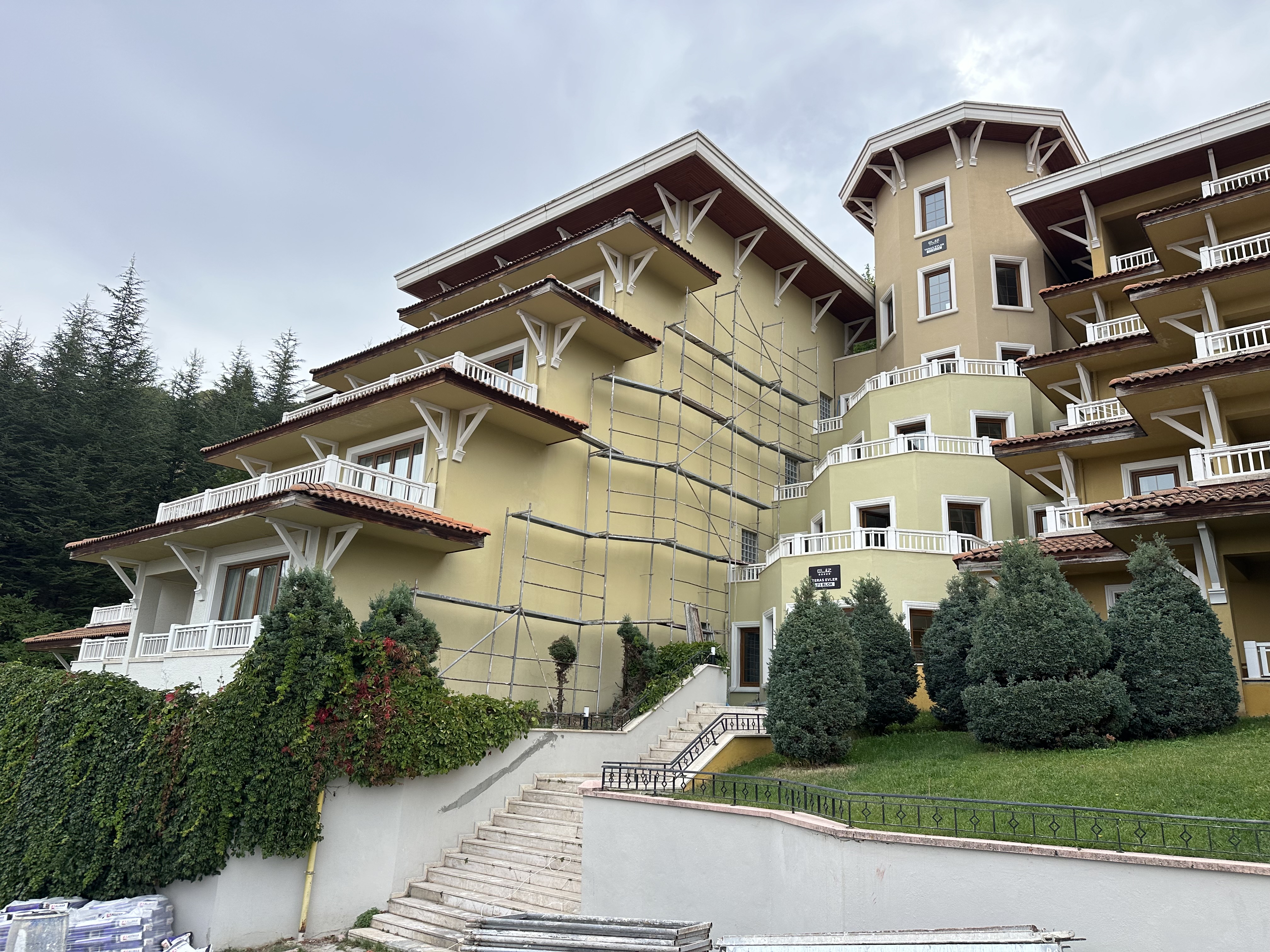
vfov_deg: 56.8
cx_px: 635
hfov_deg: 71.6
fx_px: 881
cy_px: 476
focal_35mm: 24
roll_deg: -1.8
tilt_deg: +16.3
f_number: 1.78
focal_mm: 6.86
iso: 80
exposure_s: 1/1880
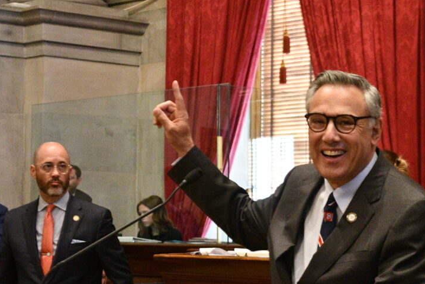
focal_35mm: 117
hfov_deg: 17.4
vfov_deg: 11.7
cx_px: 291
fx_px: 1381
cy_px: 179
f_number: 5.6
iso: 12800
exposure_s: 1/60
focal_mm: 55
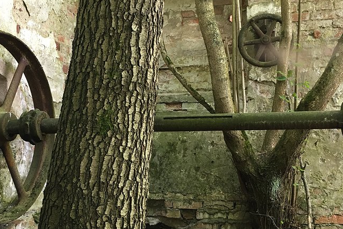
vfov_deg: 31.9
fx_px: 400
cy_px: 116
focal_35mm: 42
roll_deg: +0.1
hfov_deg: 46.3
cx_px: 149
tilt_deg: +2.4
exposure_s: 1/33
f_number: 2.2
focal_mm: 4.15
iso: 100
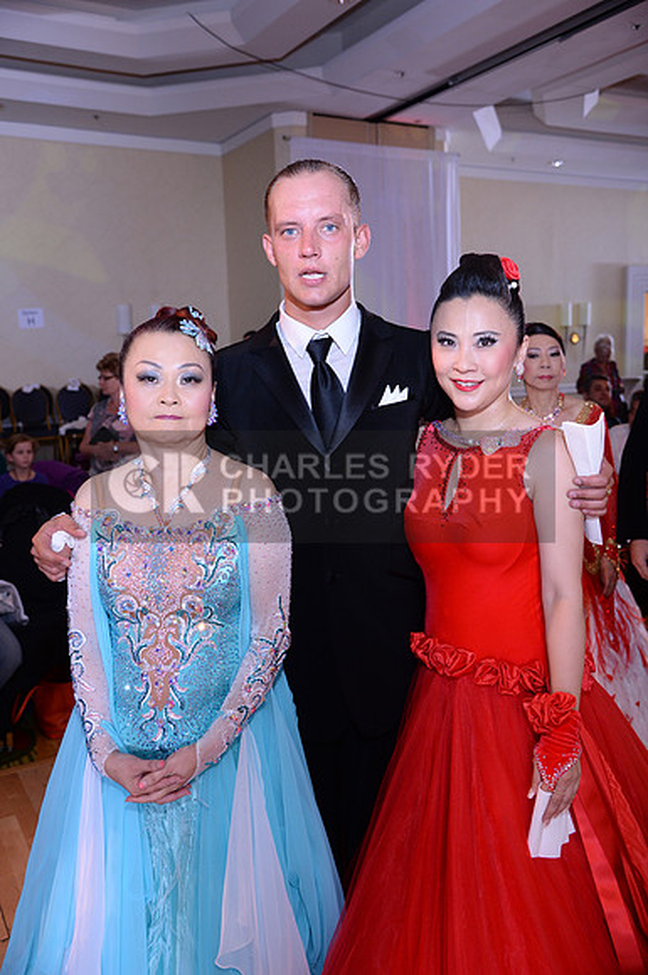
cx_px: 324
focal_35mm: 32
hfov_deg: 41.0
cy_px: 488
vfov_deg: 58.8
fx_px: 867
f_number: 4.5
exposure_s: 1/250
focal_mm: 32
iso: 1250
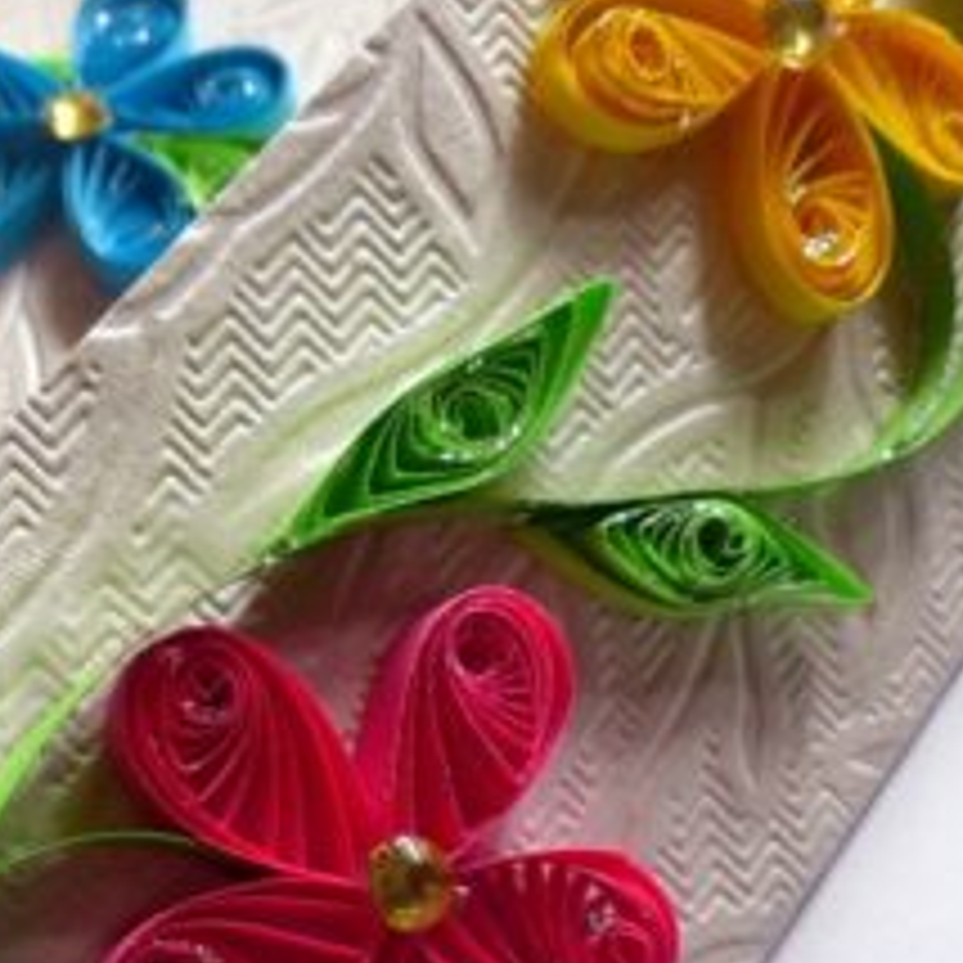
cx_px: 279
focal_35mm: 62
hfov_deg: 27.5
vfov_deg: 26.3
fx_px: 1951
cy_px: 950
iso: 100
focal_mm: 4.5
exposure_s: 1/100
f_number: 3.2
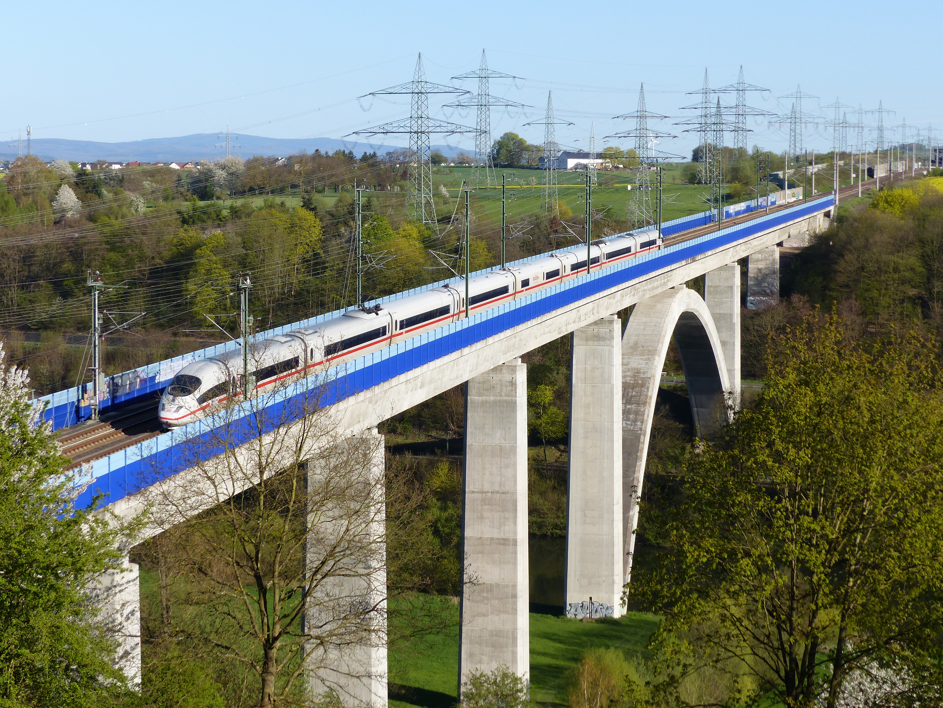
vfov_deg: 17.8
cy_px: 354
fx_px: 2261
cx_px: 472
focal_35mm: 83
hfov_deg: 23.6
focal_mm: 15
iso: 100
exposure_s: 1/640
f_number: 4
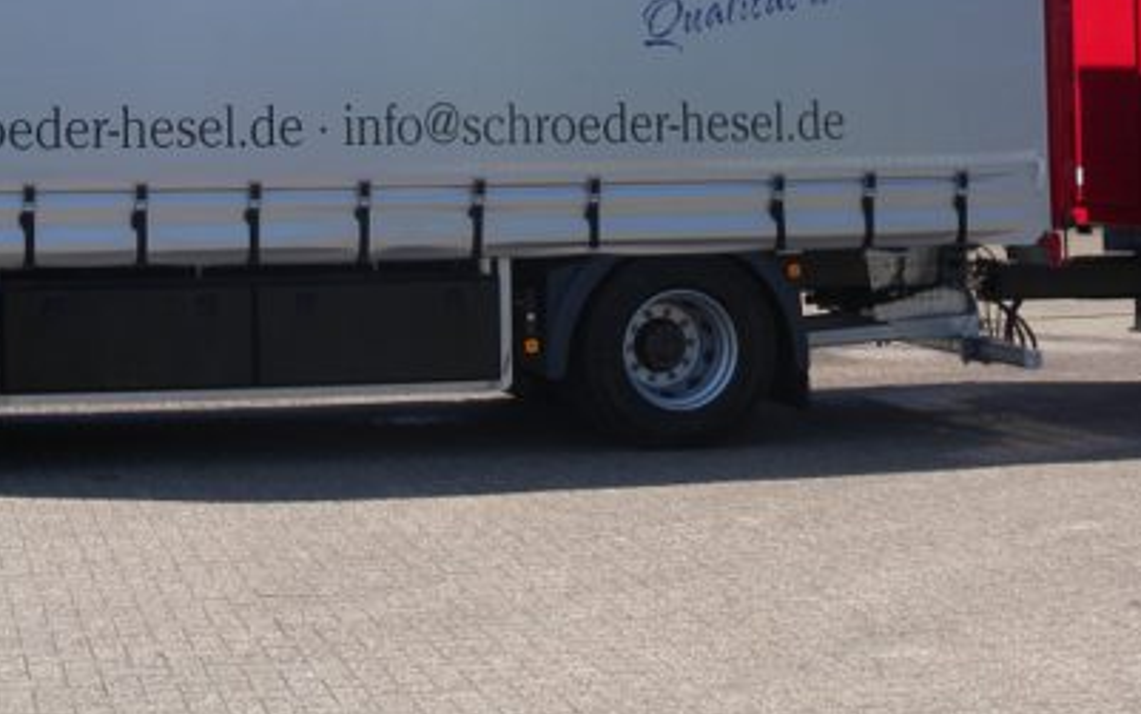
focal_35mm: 69
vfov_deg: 18.3
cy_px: -26
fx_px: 2147
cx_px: 205
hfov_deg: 29.0
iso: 64
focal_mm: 7.3
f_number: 5
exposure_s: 1/320
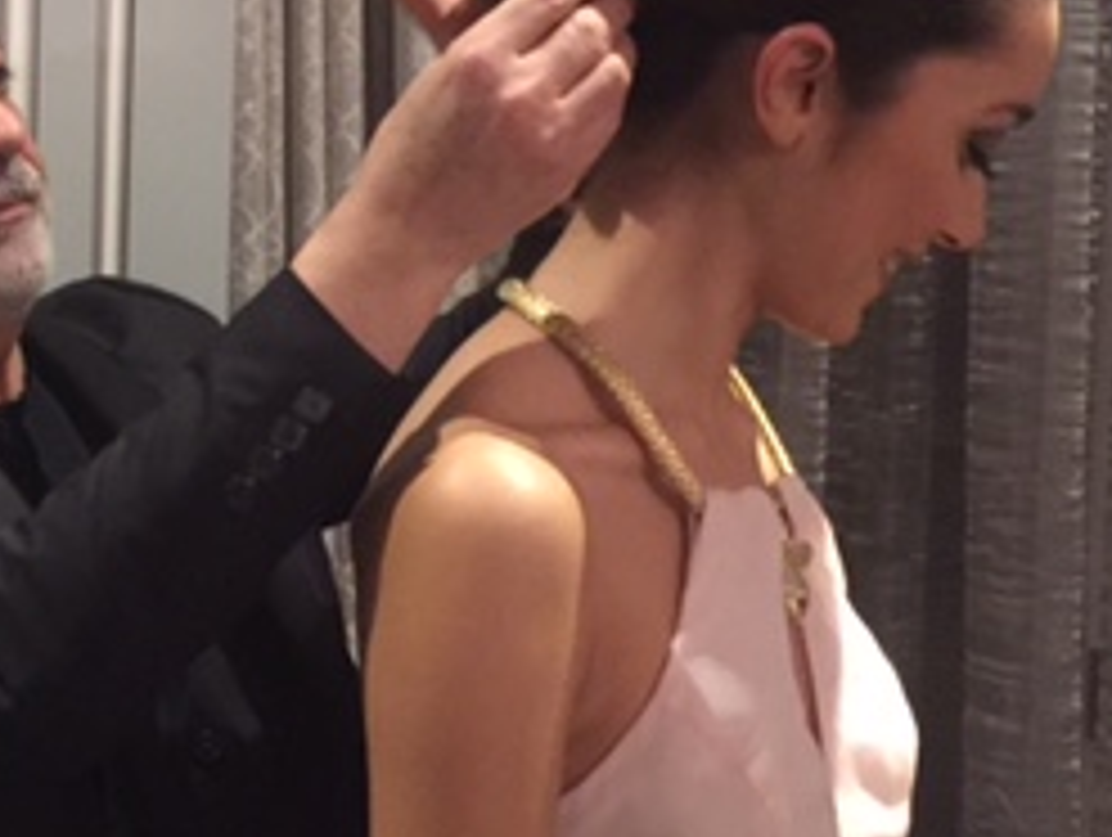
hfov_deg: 25.9
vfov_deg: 19.7
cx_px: 405
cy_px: 356
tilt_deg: -3.9
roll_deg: -2.4
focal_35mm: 75
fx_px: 2413
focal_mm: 4.15
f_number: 2.2
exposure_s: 1/8
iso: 200
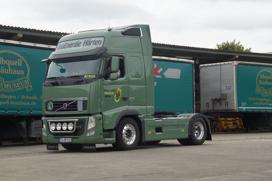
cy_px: 90
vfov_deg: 18.2
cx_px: 136
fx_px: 566
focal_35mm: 75
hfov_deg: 27.0
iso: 100
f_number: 6.3
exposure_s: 1/320
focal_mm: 50
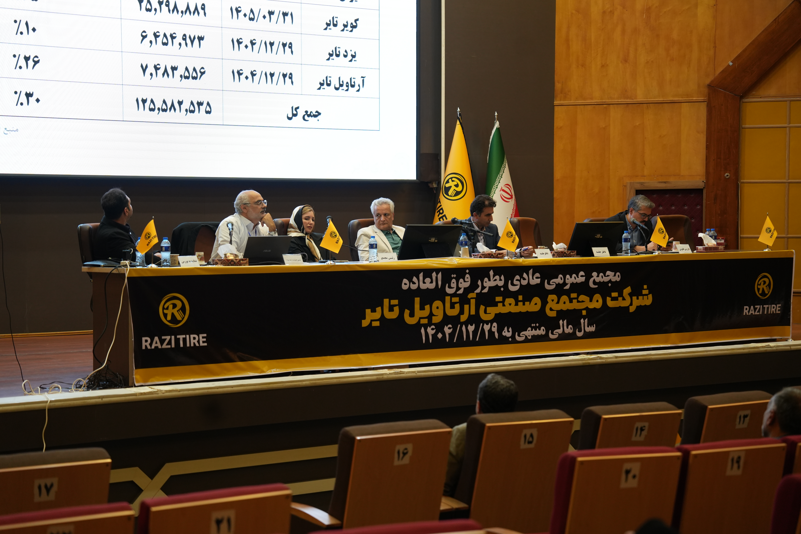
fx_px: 1557
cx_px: 400
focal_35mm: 70
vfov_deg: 19.5
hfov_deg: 28.8
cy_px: 267
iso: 1250
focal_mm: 70
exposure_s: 1/60
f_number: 2.8
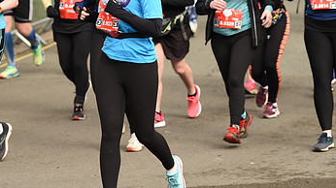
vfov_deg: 5.1
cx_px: 101
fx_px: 2110
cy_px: 48
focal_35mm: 237
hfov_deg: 9.1
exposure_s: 1/1000
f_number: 4.5
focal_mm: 135
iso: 640
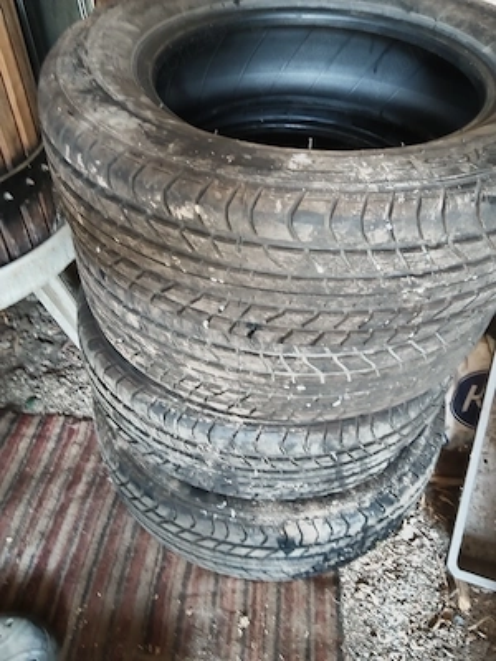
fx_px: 554
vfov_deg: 61.7
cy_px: 330
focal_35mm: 29
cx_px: 248
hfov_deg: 48.2
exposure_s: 1/16.7
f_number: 1.9
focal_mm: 4.95
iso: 1719
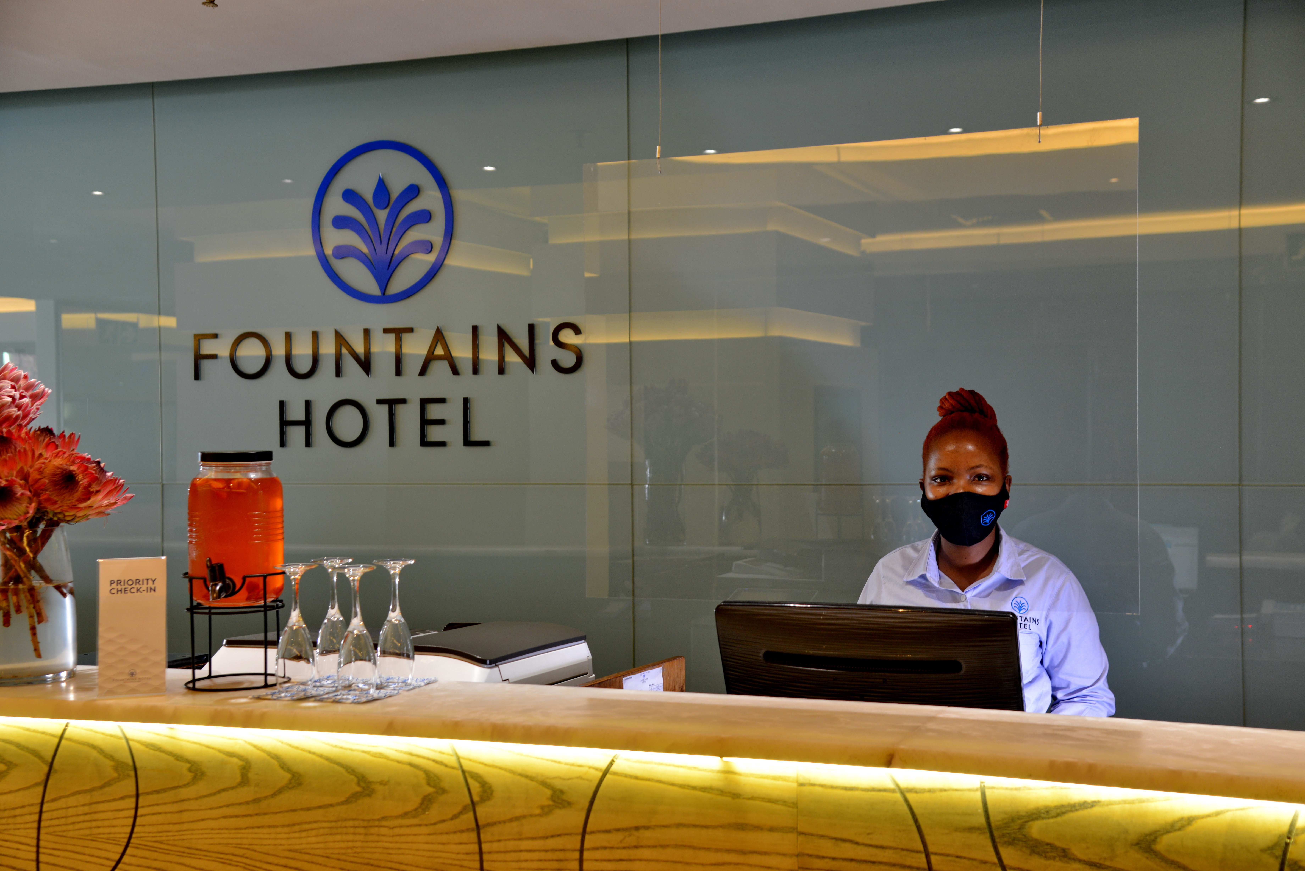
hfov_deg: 41.1
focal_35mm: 48
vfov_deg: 28.1
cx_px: 652
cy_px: 436
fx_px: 1740
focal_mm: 48
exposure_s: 1/8
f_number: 5
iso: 320
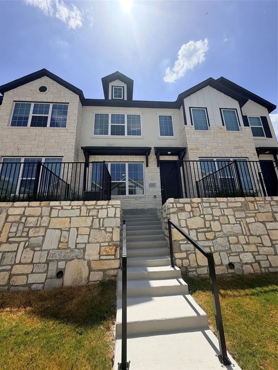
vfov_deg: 102.1
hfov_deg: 85.7
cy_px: 185
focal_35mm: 14
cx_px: 139
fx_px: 150
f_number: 2.2
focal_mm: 2.22
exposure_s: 1/1497
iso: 25
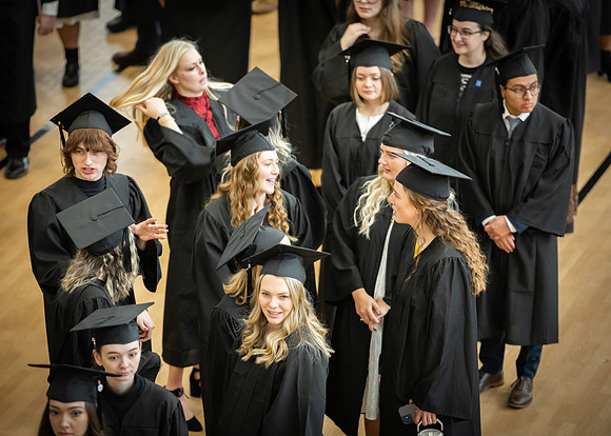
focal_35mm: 210
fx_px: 3636
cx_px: 284
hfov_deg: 9.6
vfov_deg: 6.9
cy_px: 218
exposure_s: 1/160
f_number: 2.8
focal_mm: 200
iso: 1600
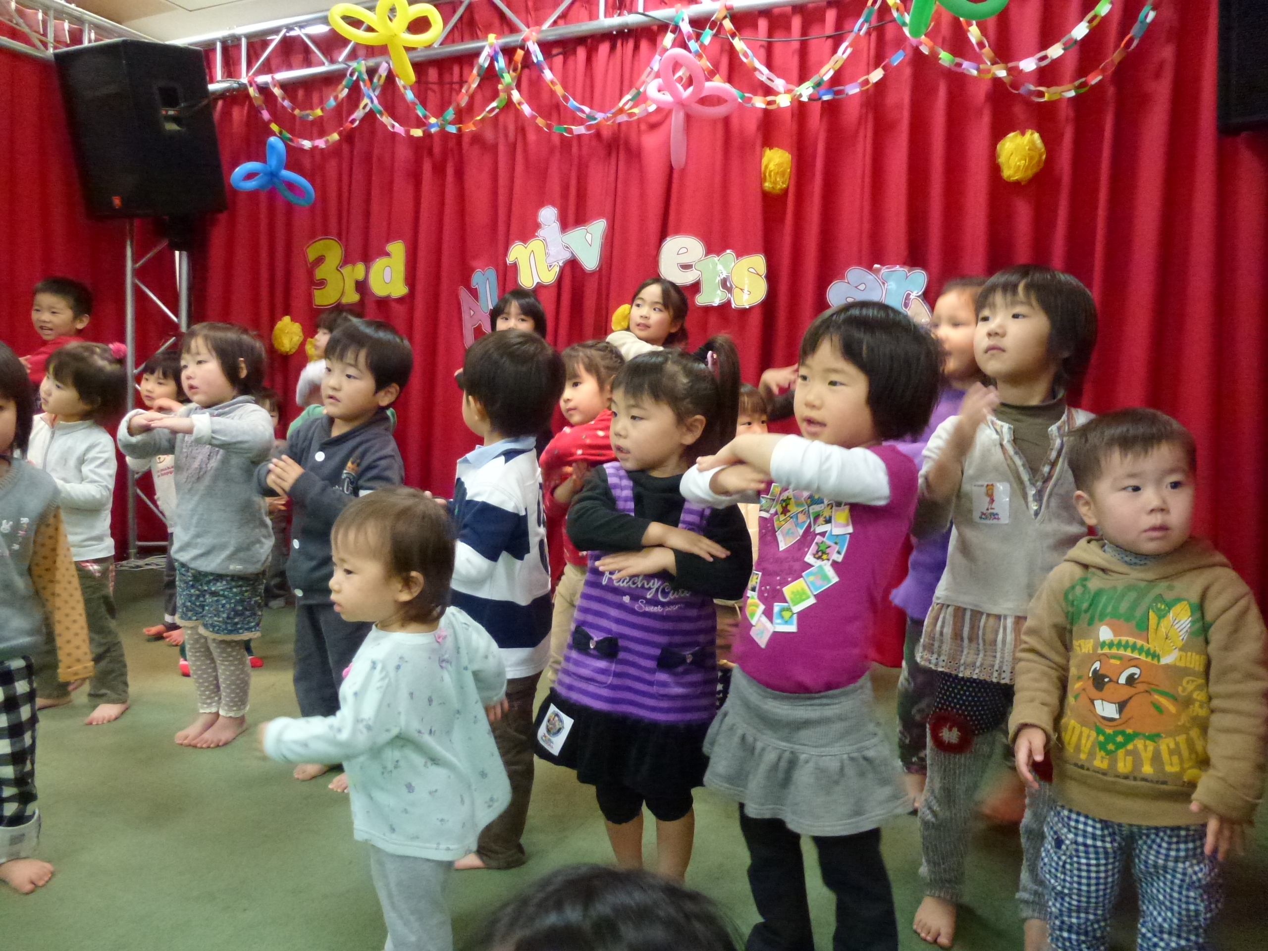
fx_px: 879
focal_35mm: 24
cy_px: 476
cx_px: 634
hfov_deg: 71.6
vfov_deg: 56.8
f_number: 3.3
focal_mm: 4.3
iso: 800
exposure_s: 1/60
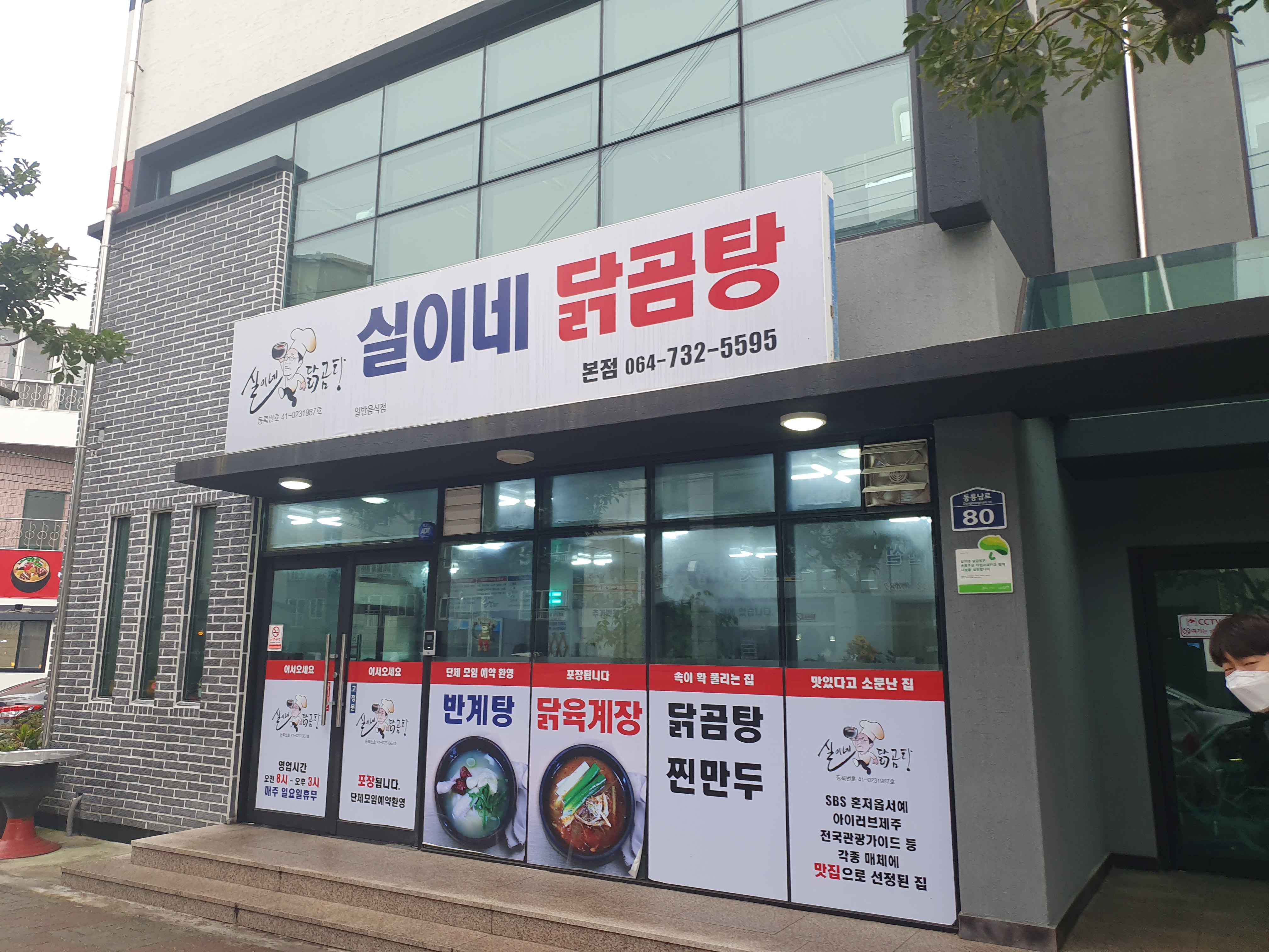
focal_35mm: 26
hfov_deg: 67.3
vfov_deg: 53.1
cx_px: 634
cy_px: 476
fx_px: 953
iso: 50
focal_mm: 4.32
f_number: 1.5
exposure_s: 1/157
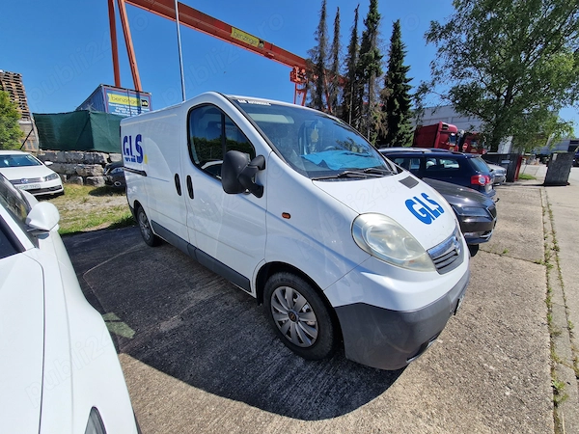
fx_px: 217
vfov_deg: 89.9
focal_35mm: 13
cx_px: 290
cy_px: 217
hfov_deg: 106.2
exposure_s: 1/3320
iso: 50
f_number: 2.2
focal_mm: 2.2
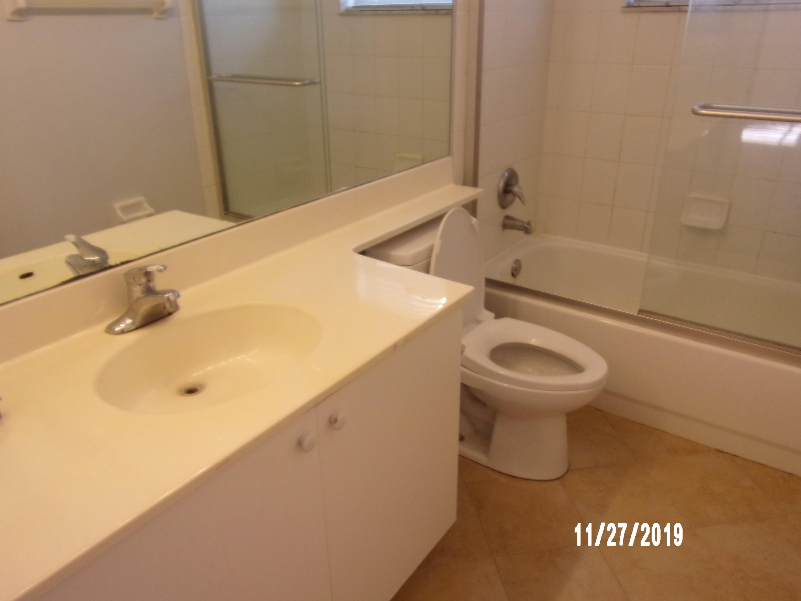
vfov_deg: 56.8
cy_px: 300
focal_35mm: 24
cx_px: 400
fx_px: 555
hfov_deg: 71.6
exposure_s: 1/34
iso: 140
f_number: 3.3
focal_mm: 4.3
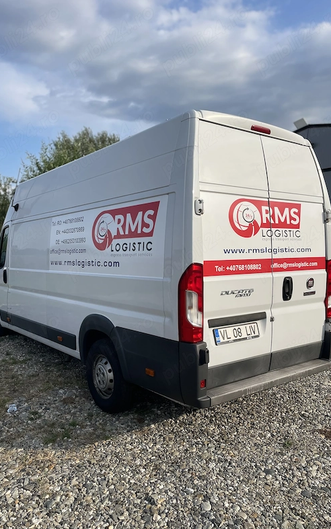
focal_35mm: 28
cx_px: 157
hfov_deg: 44.5
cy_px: 268
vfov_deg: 66.5
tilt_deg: -3.1
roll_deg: +1.3
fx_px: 404
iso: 50
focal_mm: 4.2
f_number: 1.6
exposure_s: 1/5051
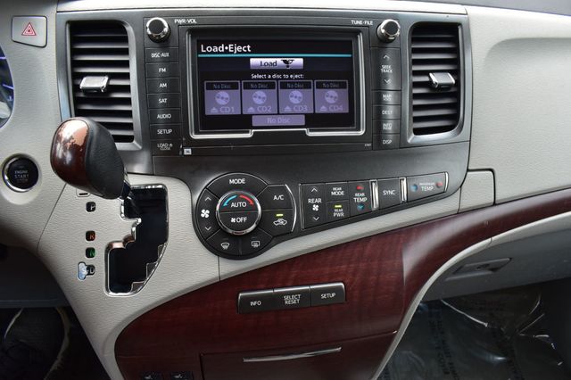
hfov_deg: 67.4
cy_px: 190
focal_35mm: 27
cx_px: 286
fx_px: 428
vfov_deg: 47.9
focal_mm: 18
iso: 400
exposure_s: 1/30
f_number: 7.1
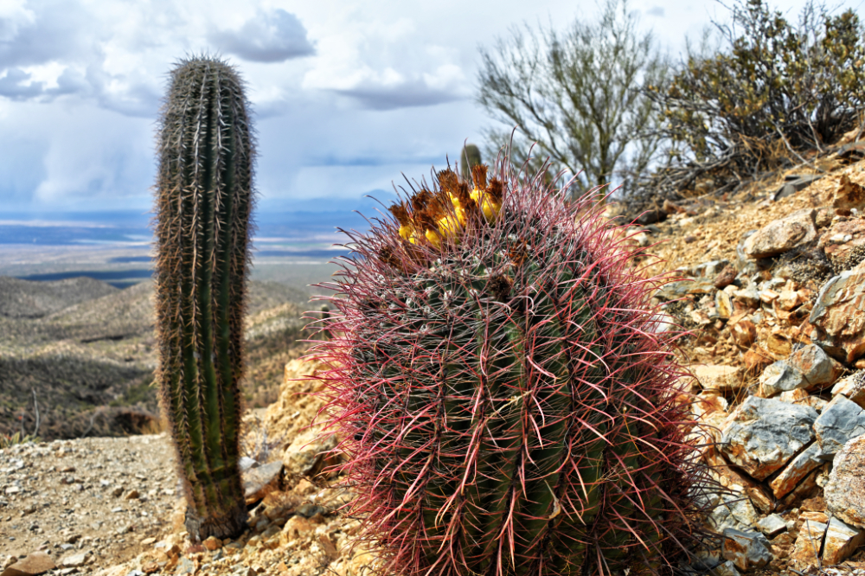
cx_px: 432
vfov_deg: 36.8
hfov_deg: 53.1
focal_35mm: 36
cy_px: 288
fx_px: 865
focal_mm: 36
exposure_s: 1/320
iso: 160
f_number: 10
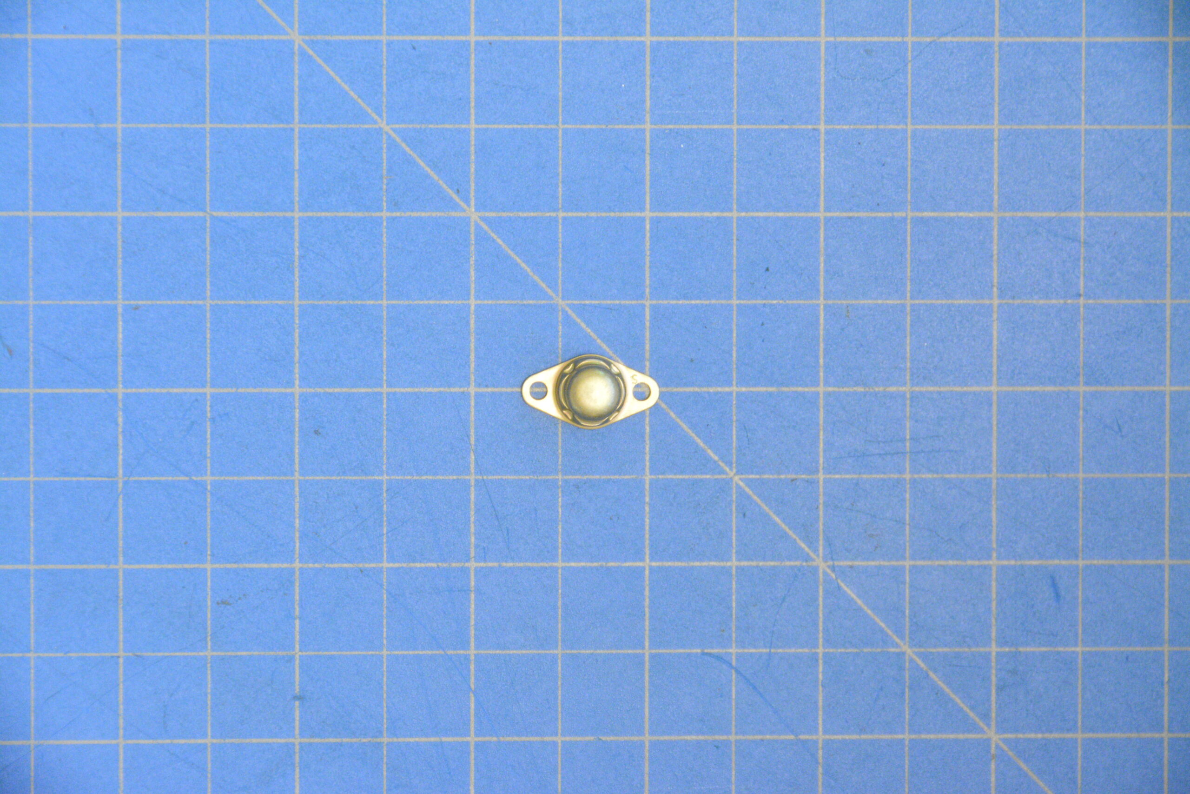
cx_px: 595
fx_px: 6694
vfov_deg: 6.8
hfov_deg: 10.2
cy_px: 397
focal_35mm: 202
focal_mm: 135
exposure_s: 1/8
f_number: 8
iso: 6400
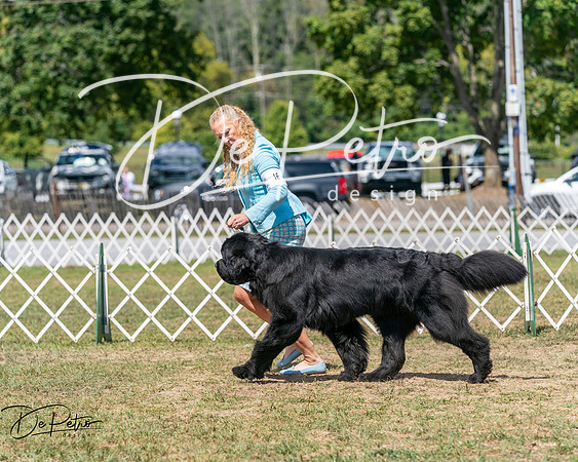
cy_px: 231
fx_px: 2619
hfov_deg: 12.6
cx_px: 289
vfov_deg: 10.1
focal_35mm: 153
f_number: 4.5
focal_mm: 136
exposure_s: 1/1600
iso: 200
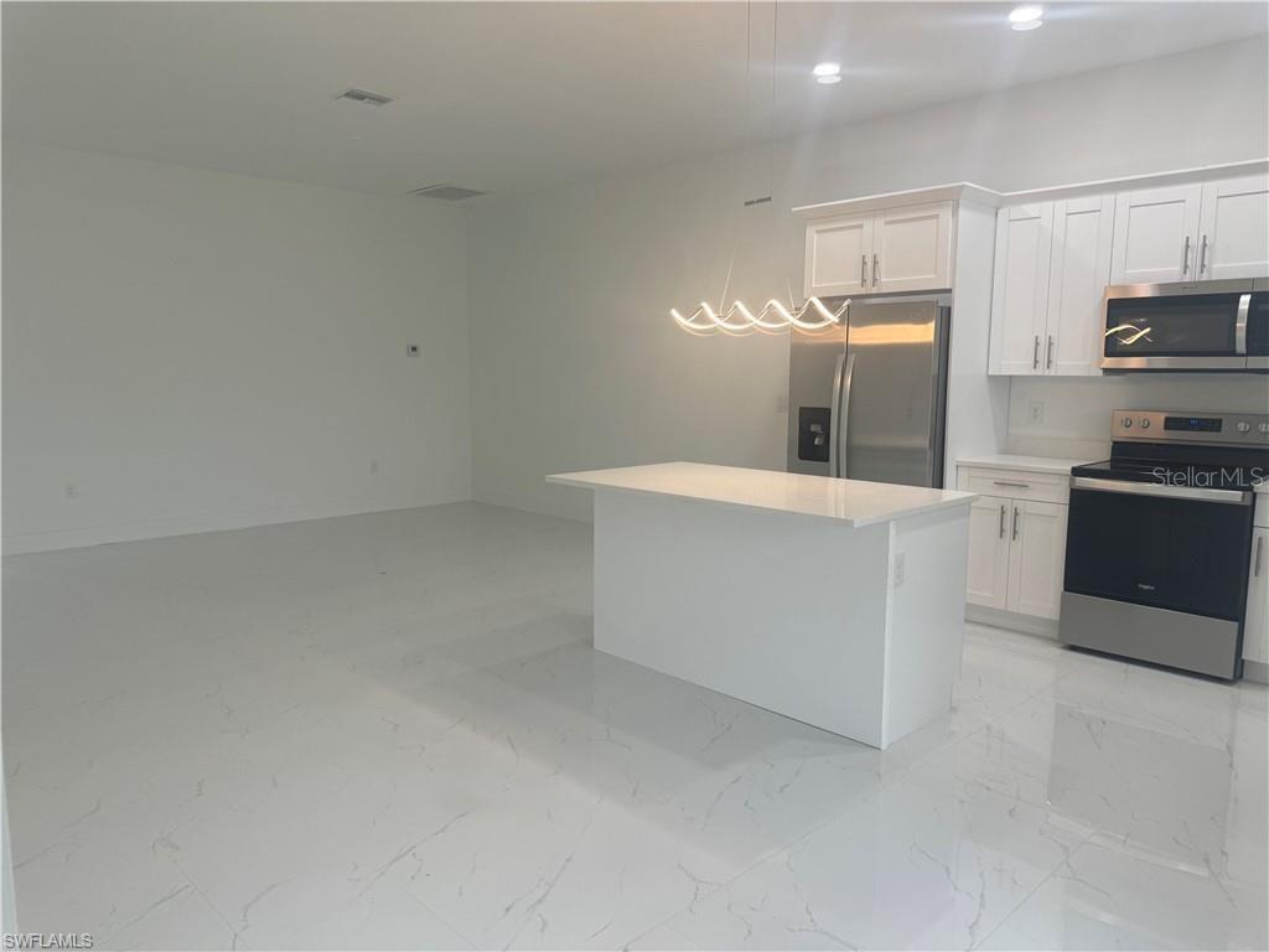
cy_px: 476
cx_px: 634
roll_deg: -0.2
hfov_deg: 71.6
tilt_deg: -7.6
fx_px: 880
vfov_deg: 56.8
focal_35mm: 24
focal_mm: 6.76
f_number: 1.78
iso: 100
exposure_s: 1/120
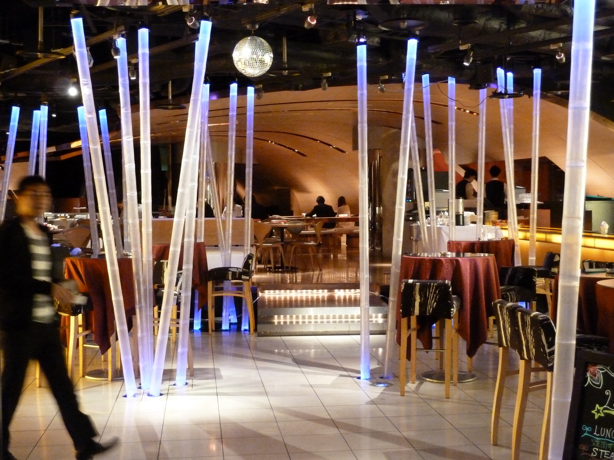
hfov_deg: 39.7
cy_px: 230
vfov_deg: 30.3
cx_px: 307
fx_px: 851
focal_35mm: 48
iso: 800
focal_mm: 7.9
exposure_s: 1/15
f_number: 3.8
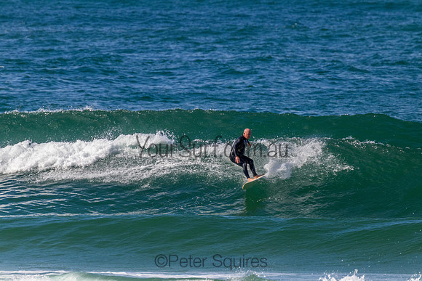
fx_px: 9380
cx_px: 211
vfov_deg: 1.7
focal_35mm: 800
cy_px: 140
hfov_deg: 2.6
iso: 1800
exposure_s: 1/2000
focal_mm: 800
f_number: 11
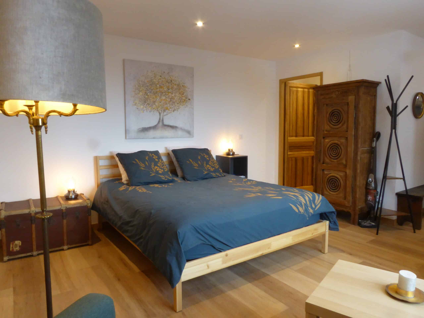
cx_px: 212
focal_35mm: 24
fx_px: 294
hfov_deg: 71.6
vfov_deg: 56.8
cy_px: 159
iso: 400
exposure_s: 1/8
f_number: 8
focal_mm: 4.3
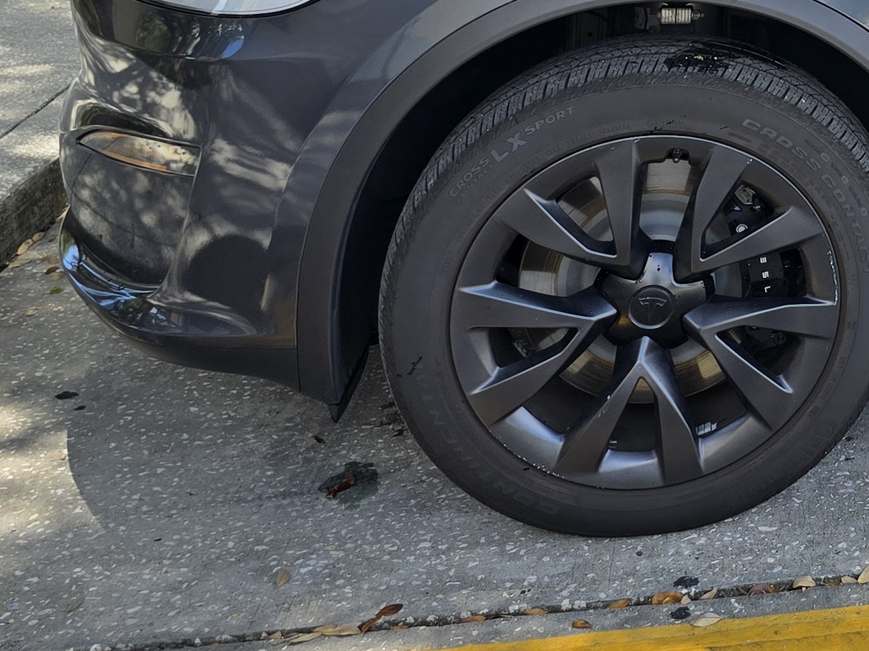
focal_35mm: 71
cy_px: -182
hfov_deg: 22.9
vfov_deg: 19.2
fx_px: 1782
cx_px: 1263
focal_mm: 6.3
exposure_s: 1/437
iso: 12
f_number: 1.7
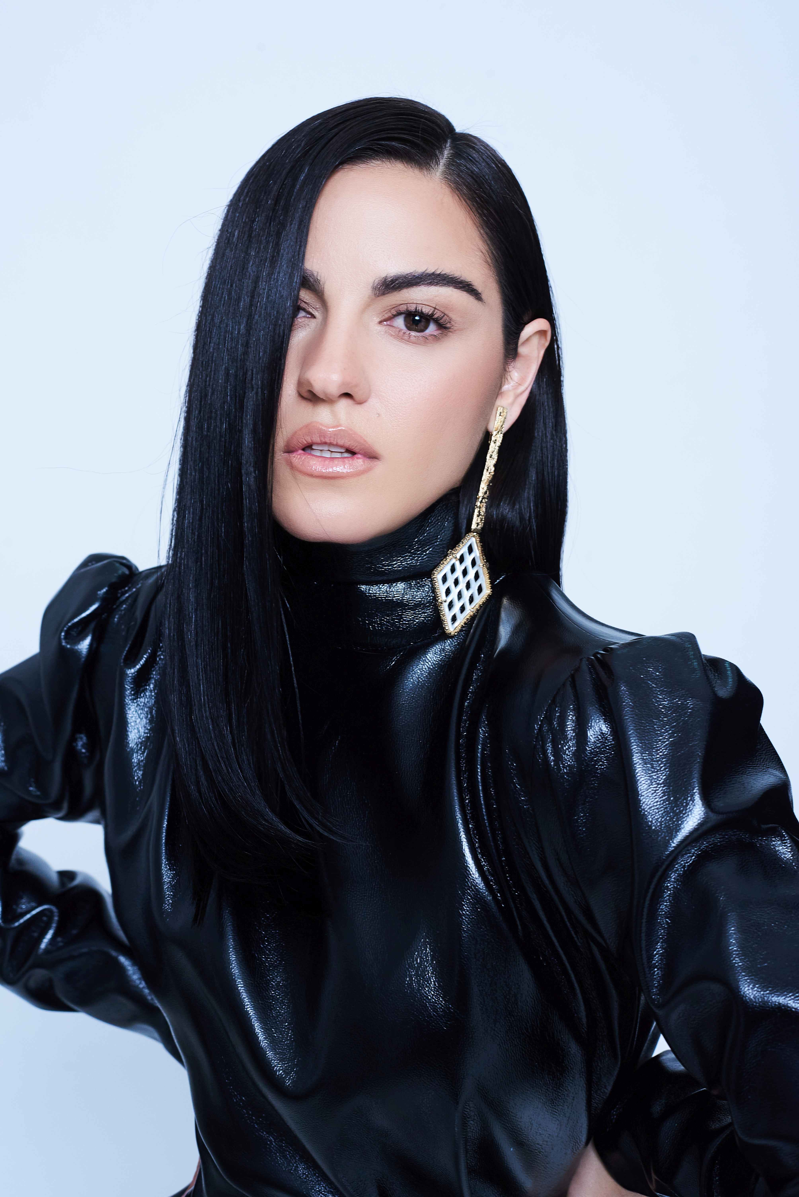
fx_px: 1663
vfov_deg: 39.6
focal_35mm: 50
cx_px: 400
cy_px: 598
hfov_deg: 27.0
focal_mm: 50
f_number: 8
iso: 400
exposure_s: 1/125
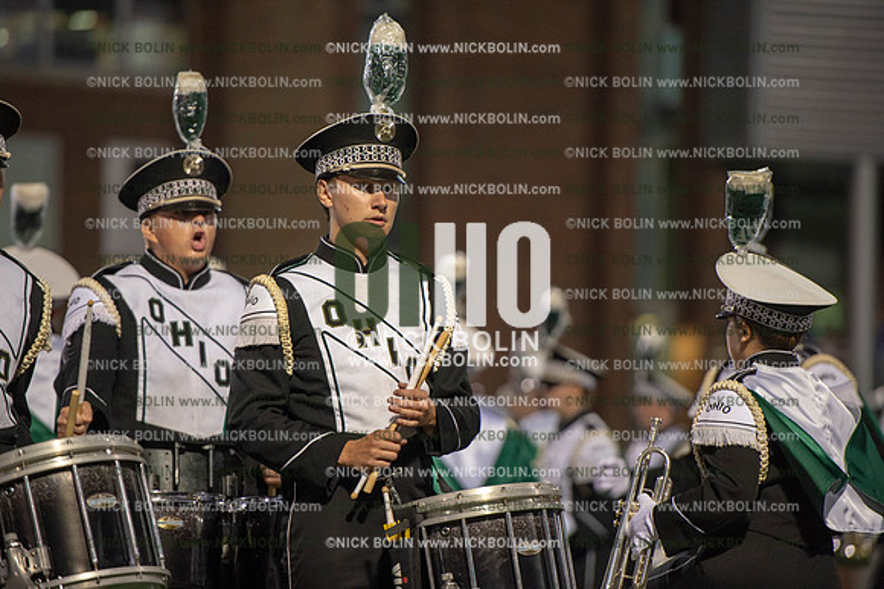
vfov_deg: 6.9
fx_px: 4908
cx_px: 442
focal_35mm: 200
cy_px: 294
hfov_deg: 10.3
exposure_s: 1/500
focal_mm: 200
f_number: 2.8
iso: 4000
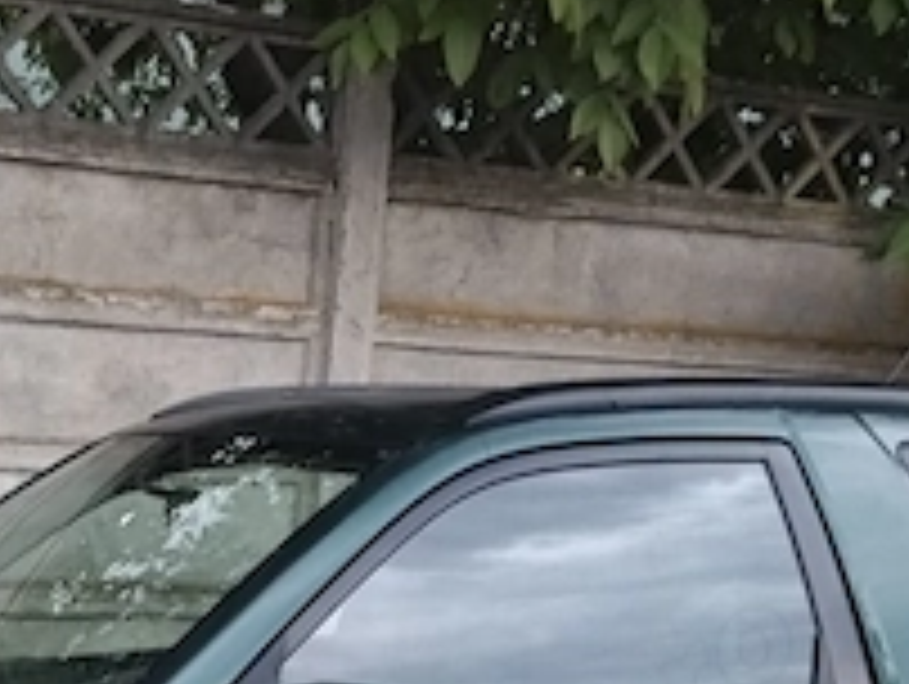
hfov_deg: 22.4
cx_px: 184
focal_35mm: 86
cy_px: 868
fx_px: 2261
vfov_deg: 16.3
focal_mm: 3.96
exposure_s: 1/25
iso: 500
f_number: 1.8
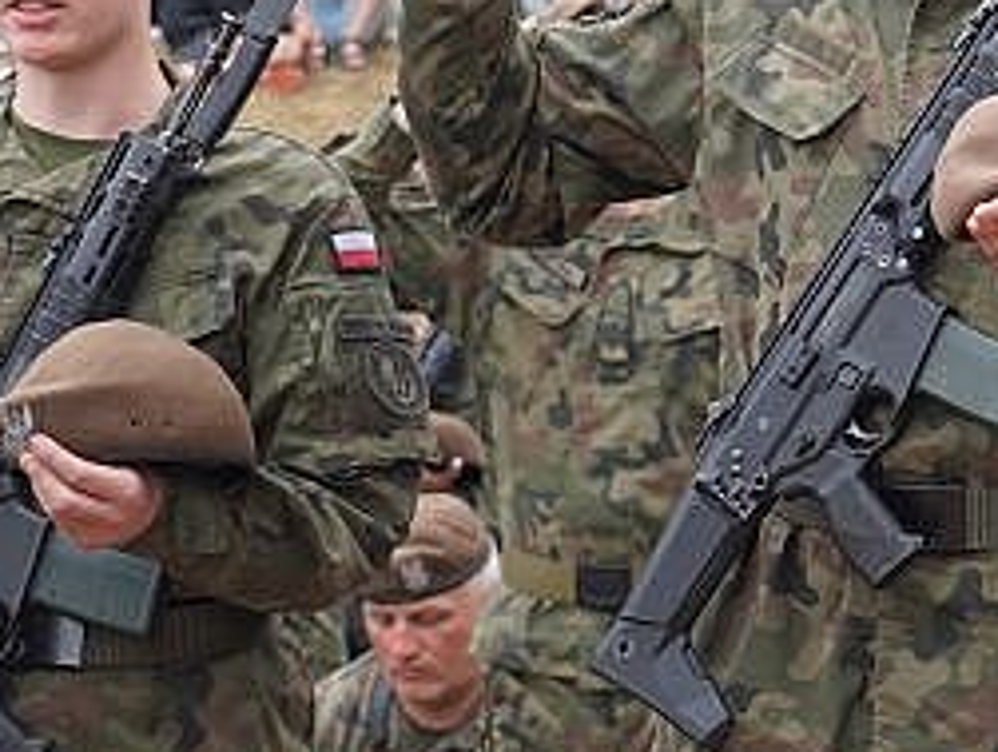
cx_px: 1002
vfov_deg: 5.3
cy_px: 442
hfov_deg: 7.0
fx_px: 8113
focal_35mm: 281
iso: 125
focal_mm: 49
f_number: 4
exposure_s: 1/160
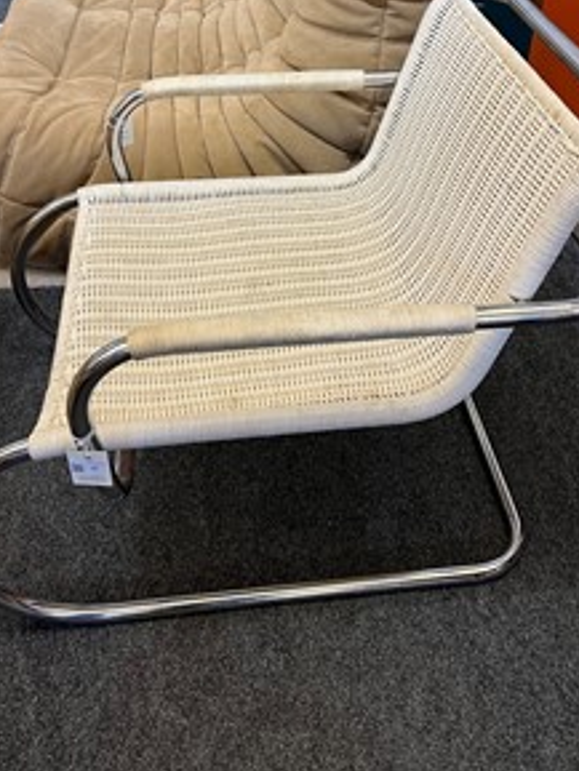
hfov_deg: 39.7
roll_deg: -1.2
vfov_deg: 50.2
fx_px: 802
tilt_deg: -35.1
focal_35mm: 36
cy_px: 240
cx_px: 299
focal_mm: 5.1
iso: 80
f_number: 1.6
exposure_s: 1/50
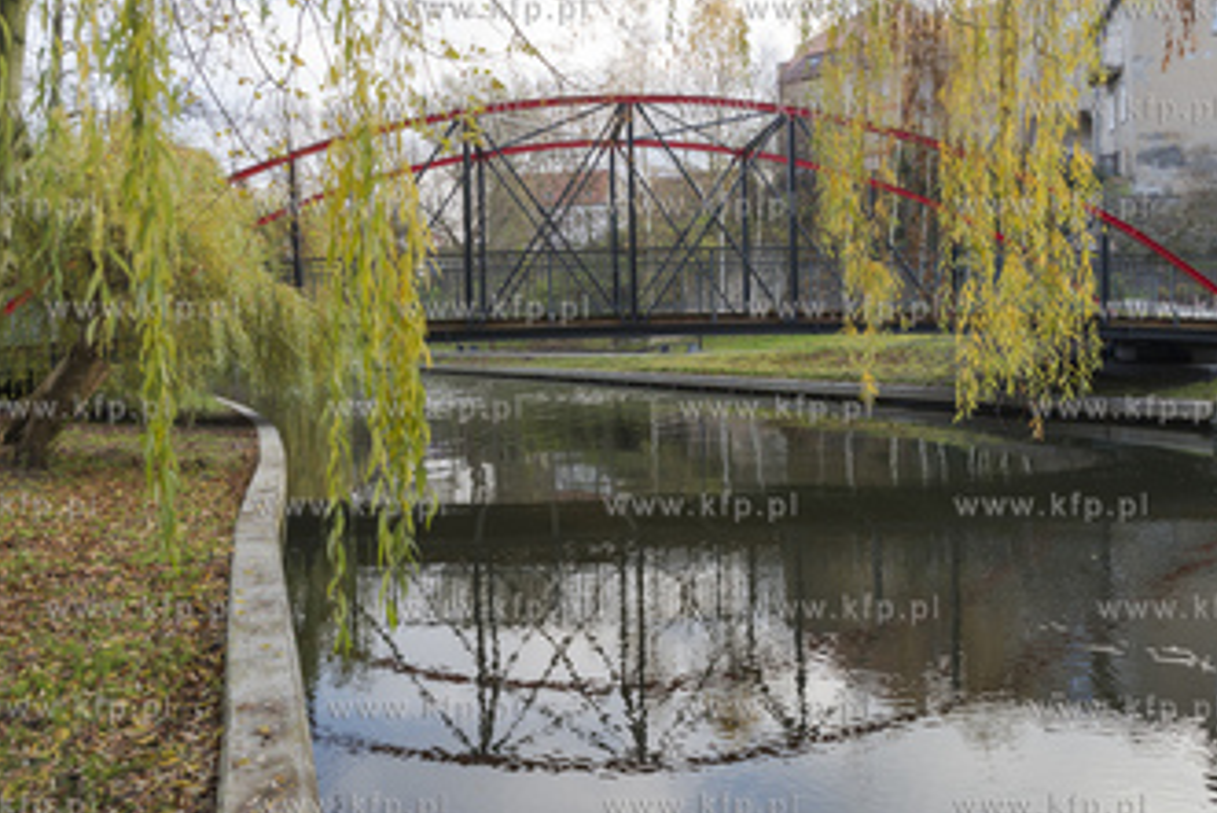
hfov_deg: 63.6
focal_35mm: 29
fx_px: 981
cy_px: 359
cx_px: 621
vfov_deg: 44.9
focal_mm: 24
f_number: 4
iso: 400
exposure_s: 1/500
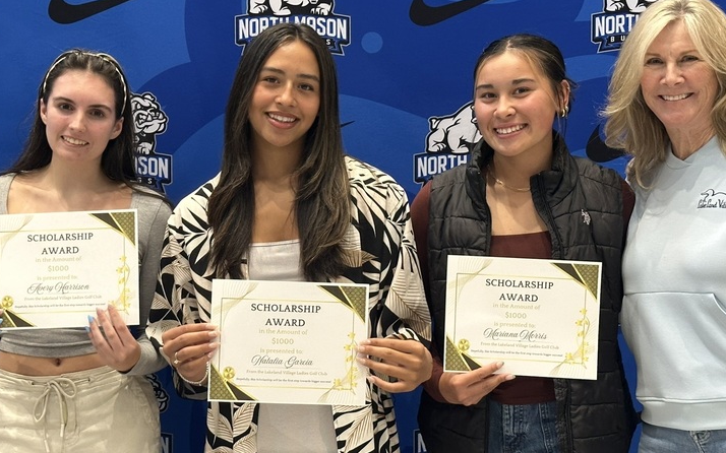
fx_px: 1444
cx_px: 279
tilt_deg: -2.1
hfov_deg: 28.1
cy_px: 225
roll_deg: +0.1
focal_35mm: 73
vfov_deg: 17.8
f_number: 1.78
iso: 250
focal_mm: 6.86
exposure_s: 1/43
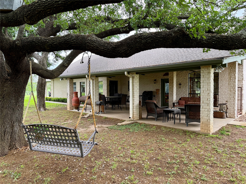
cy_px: 92
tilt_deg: -0.7
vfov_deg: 56.8
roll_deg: +0.3
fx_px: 171
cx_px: 123
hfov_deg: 71.6
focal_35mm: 24
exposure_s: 1/376
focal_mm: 6.76
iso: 100
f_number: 1.78
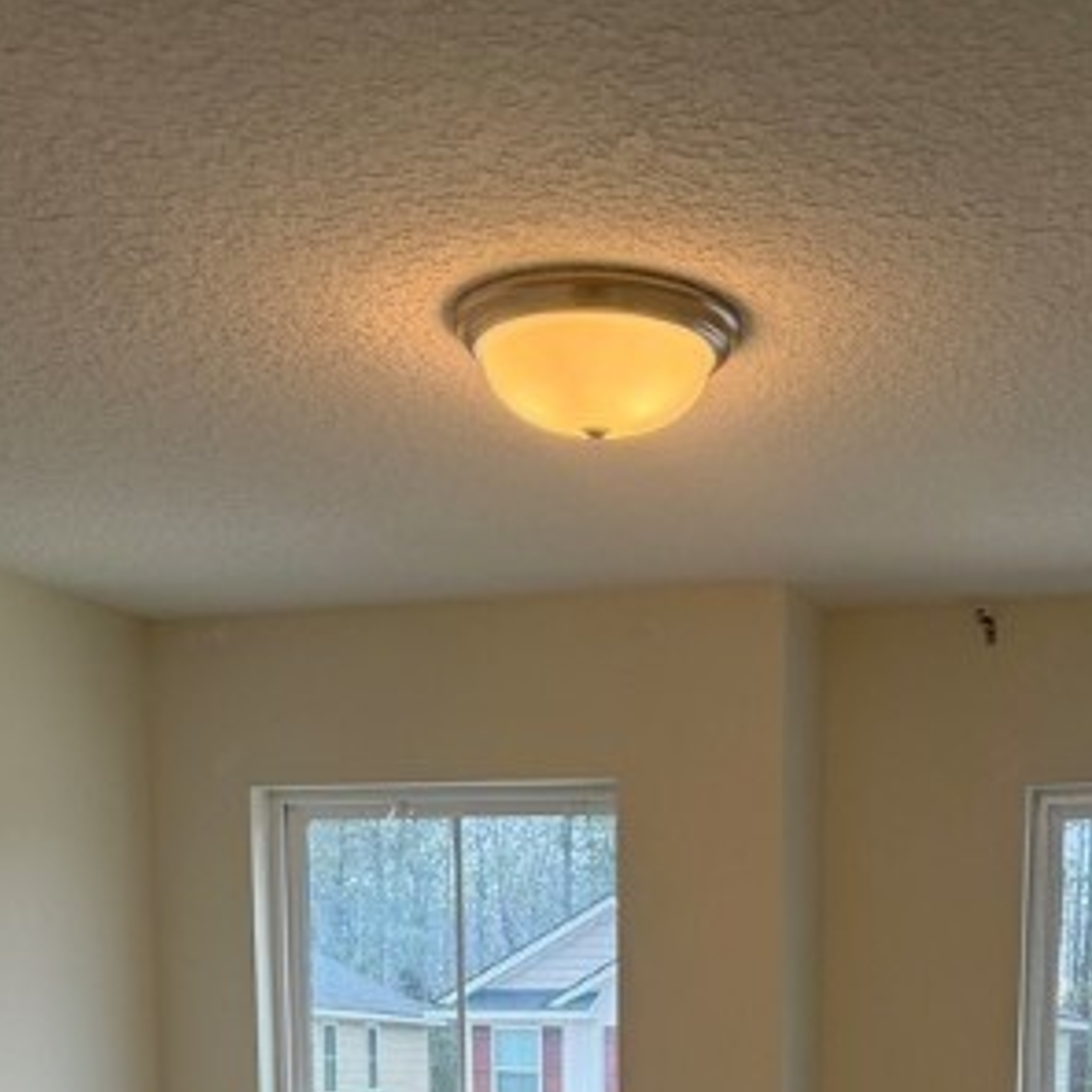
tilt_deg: -7.7
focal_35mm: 55
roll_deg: -1.0
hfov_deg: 30.8
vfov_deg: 27.4
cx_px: 753
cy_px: 1313
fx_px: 1963
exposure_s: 1/183
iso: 160
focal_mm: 6.76
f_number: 1.78
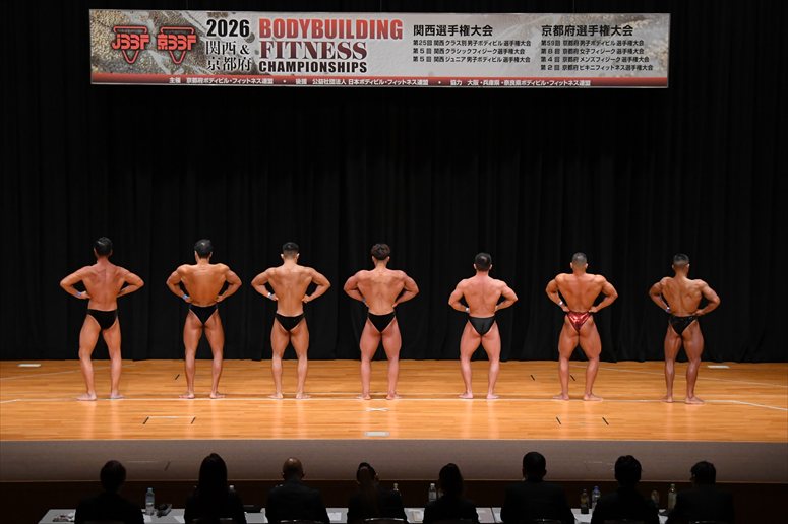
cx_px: 394
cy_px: 262
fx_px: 2035
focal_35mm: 93
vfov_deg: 14.7
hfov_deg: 21.9
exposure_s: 1/400
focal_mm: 62
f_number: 5.6
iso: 3200
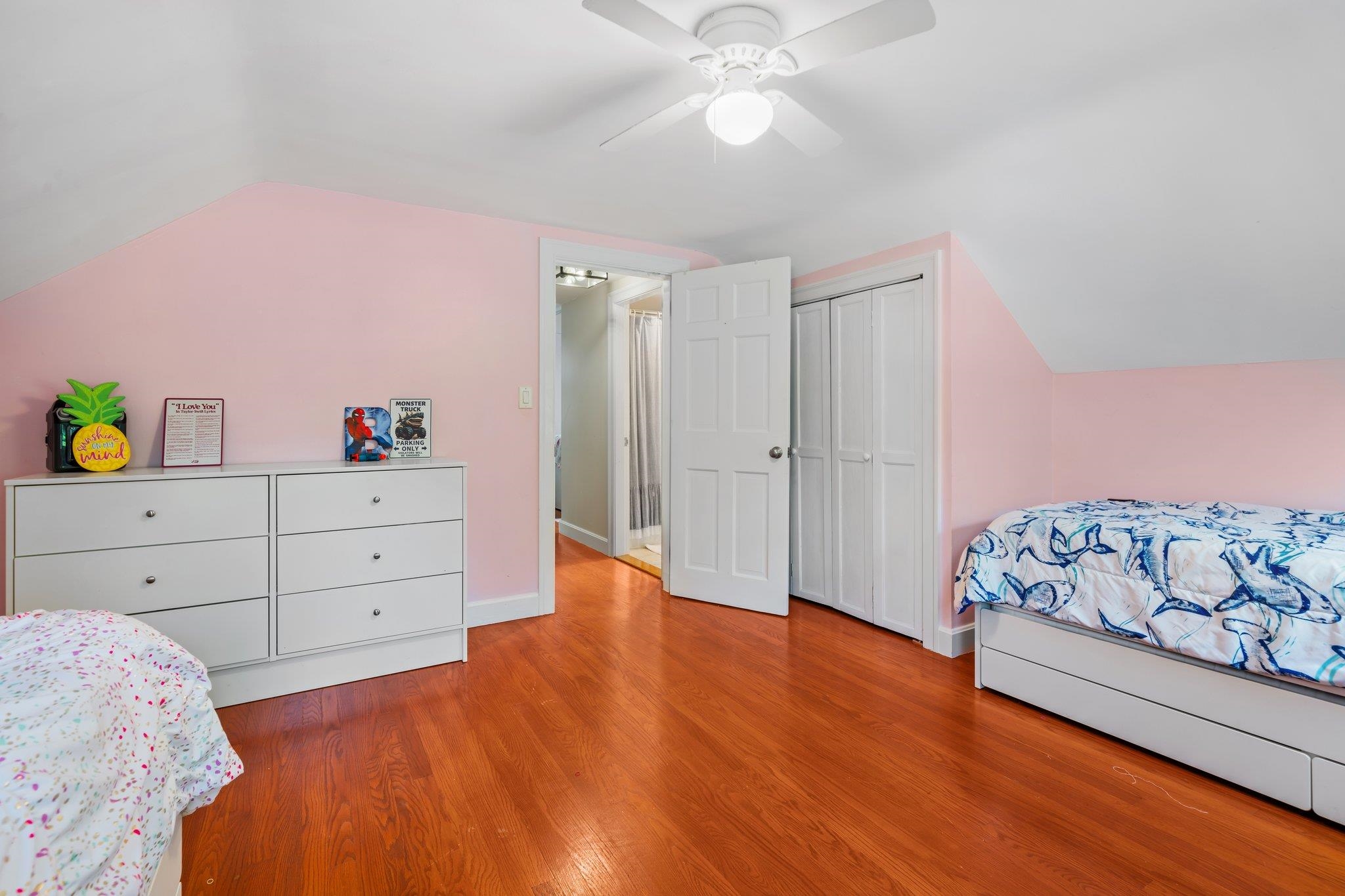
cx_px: 672
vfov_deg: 73.8
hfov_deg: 96.7
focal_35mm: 16
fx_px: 598
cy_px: 448
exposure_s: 6
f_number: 9
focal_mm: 16
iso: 100
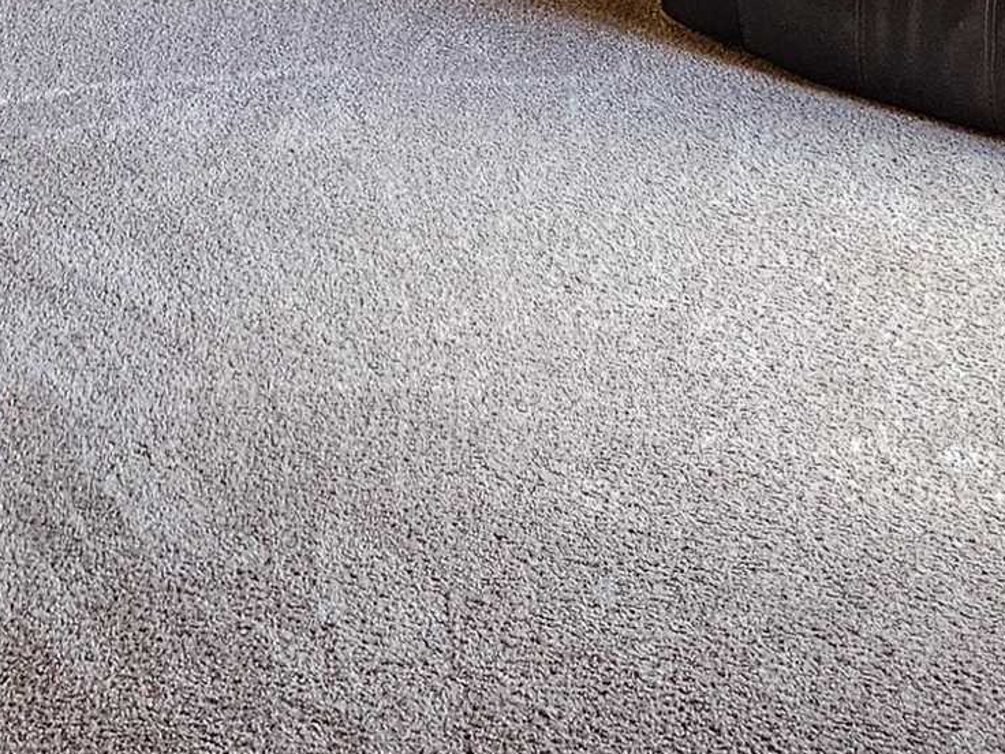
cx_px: 52
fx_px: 2787
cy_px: -537
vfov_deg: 13.9
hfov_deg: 19.9
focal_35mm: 96
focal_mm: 5.4
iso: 400
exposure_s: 1/170
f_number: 1.8
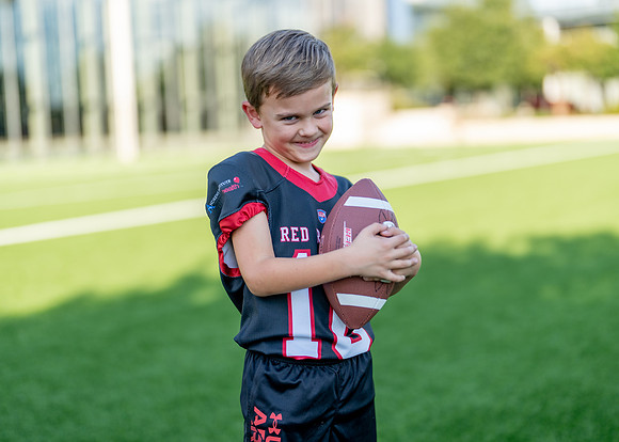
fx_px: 1012
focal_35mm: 58
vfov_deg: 24.6
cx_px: 310
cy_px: 207
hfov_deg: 34.0
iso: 100
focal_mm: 50
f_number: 1.2
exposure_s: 1/2000
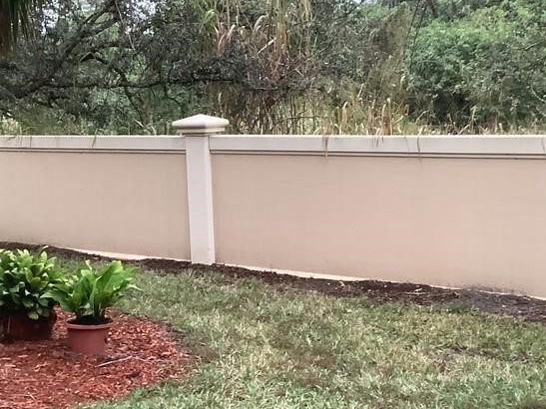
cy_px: 219
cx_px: 287
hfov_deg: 33.2
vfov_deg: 25.2
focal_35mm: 58
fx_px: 915
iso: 100
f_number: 2.4
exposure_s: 1/60
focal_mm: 3.3
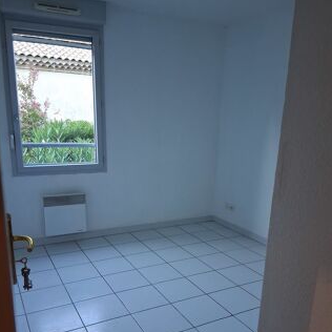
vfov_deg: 52.0
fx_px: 336
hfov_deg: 52.5
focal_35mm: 31
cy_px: 206
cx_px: 165
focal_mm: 3.98
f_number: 1.8
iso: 400
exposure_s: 1/100
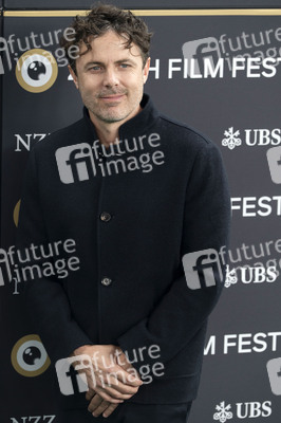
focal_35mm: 173
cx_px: 140
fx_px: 2029
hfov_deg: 7.9
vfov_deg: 11.9
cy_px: 212
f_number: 4.5
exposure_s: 1/200
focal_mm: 173
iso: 400
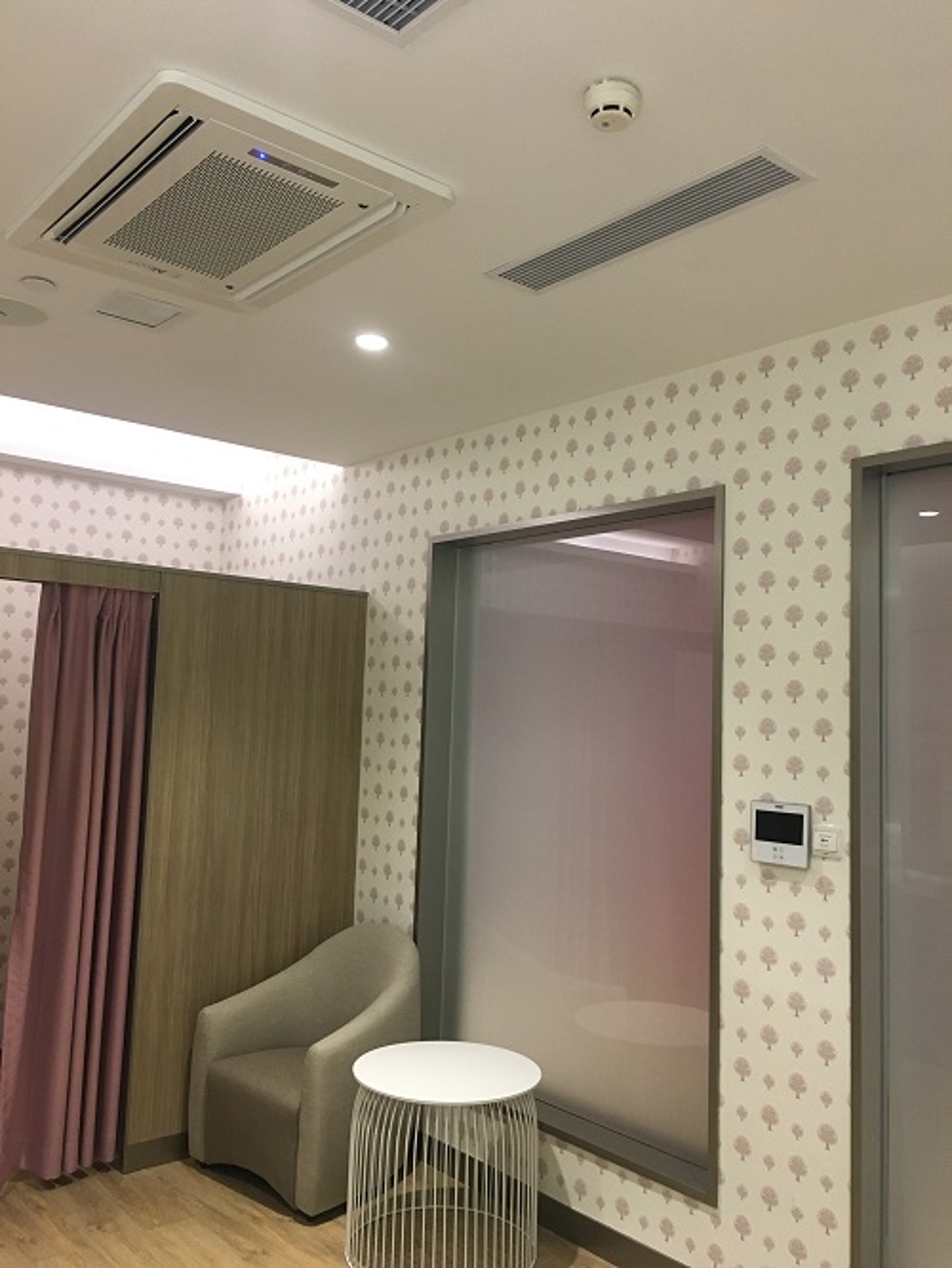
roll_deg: -1.9
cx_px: 476
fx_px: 1063
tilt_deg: +5.4
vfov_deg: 61.6
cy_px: 634
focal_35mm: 29
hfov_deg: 48.3
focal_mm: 4.15
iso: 160
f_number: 2.2
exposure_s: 1/33
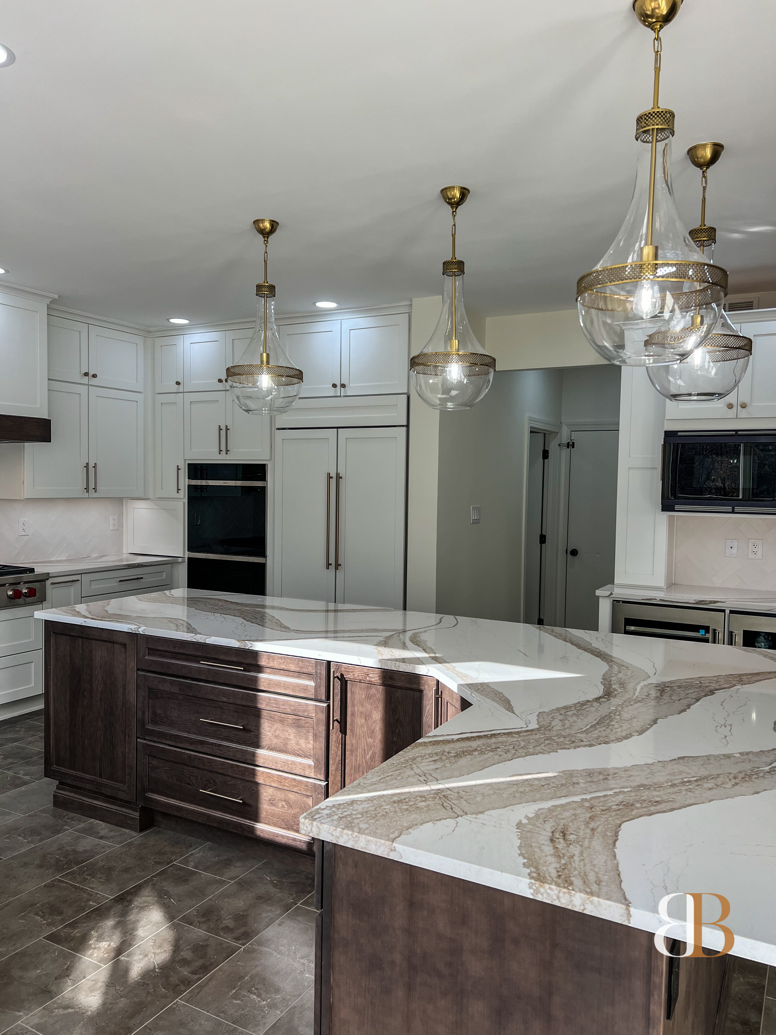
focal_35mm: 26
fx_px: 777
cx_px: 388
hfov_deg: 53.1
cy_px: 518
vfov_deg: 67.3
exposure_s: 1/563
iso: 50
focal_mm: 5.7
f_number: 1.5
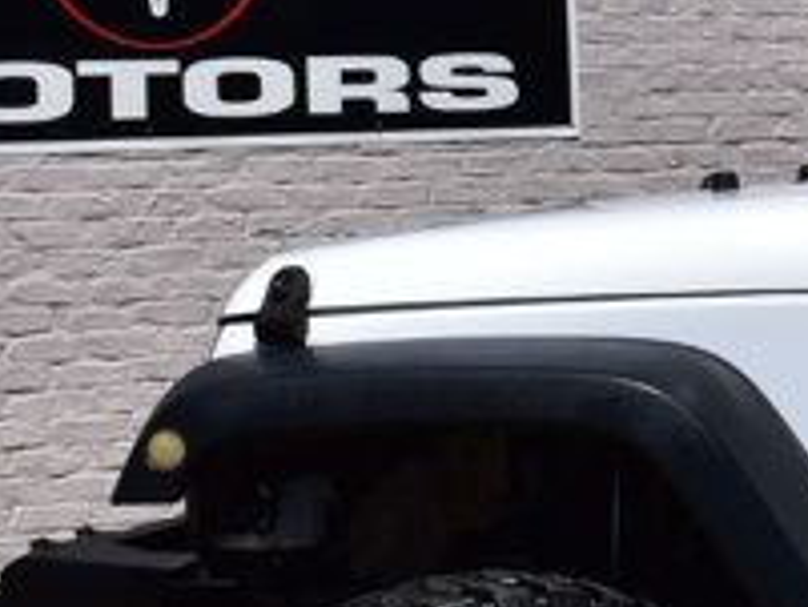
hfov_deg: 8.3
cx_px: 1636
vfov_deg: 6.5
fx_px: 5312
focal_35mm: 227
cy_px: 233
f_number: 11
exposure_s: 1/640
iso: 200
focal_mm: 31
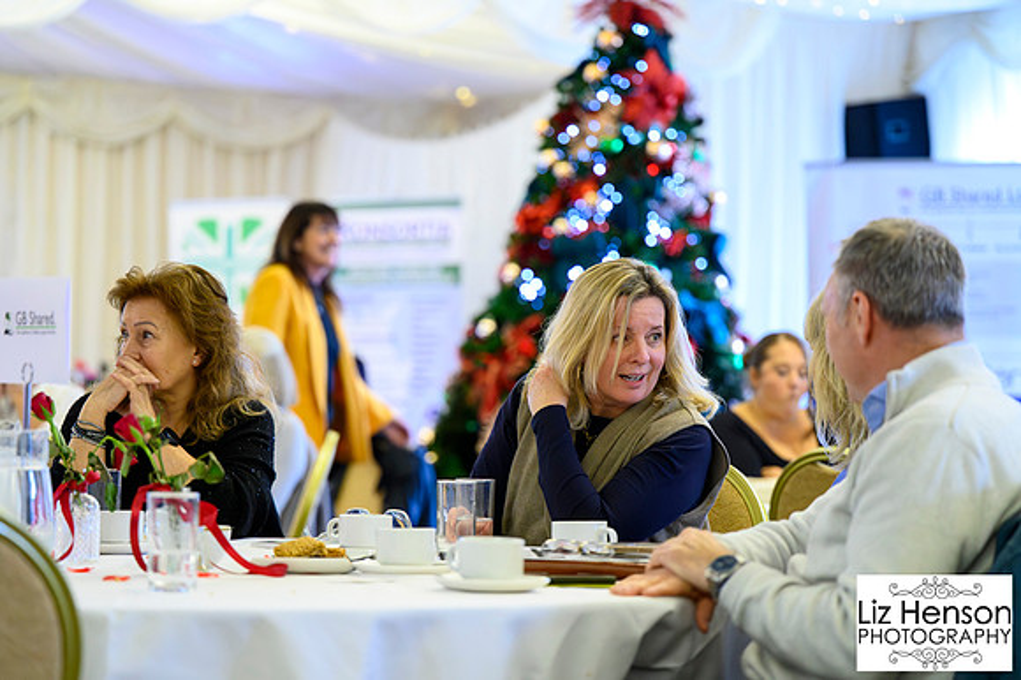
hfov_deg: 21.0
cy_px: 340
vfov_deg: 14.0
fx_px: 2757
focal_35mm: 97
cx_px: 510
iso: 12800
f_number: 2.8
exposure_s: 1/200
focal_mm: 96
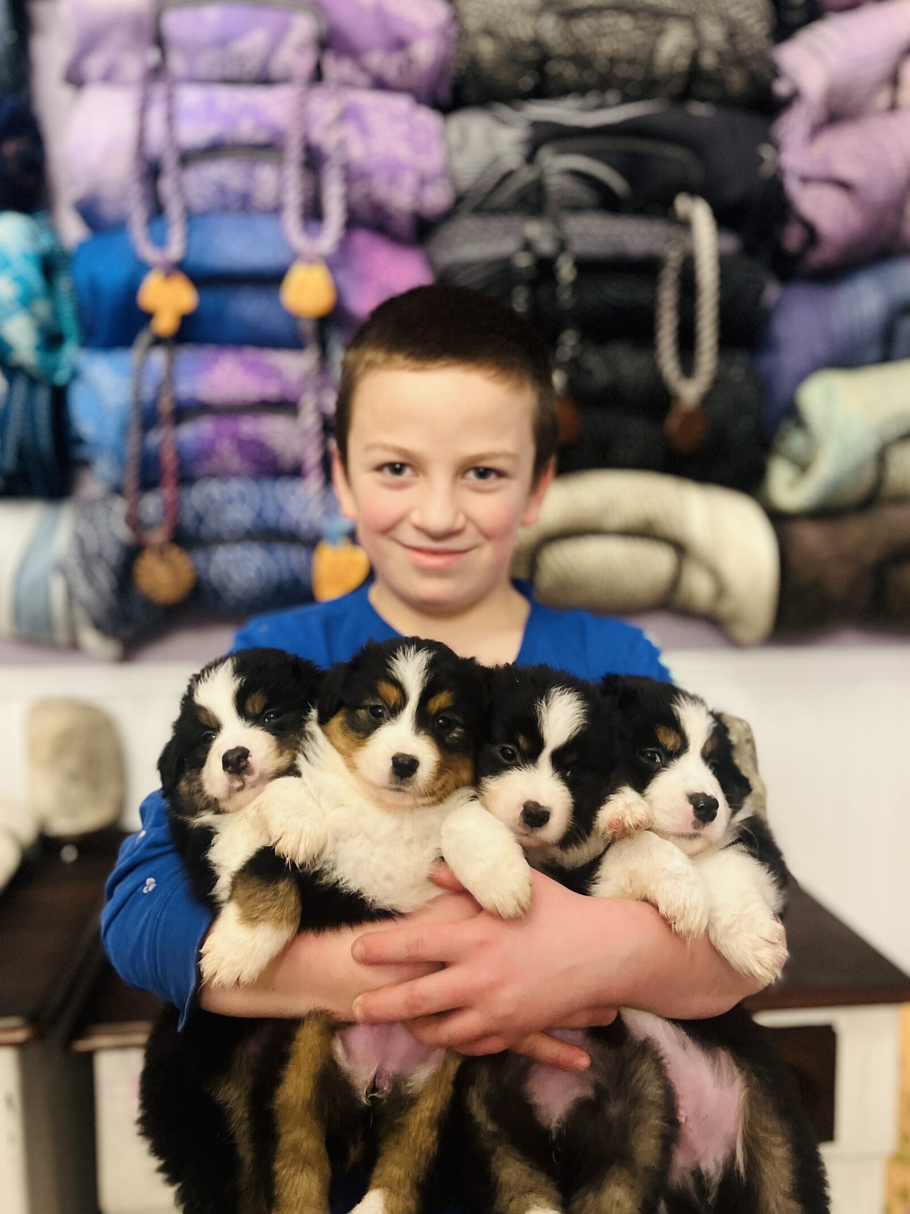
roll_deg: +0.6
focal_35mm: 31
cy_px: 598
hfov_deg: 45.4
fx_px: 1087
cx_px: 426
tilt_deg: -6.7
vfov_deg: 58.4
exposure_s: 1/40
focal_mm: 5.1
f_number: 1.6
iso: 500
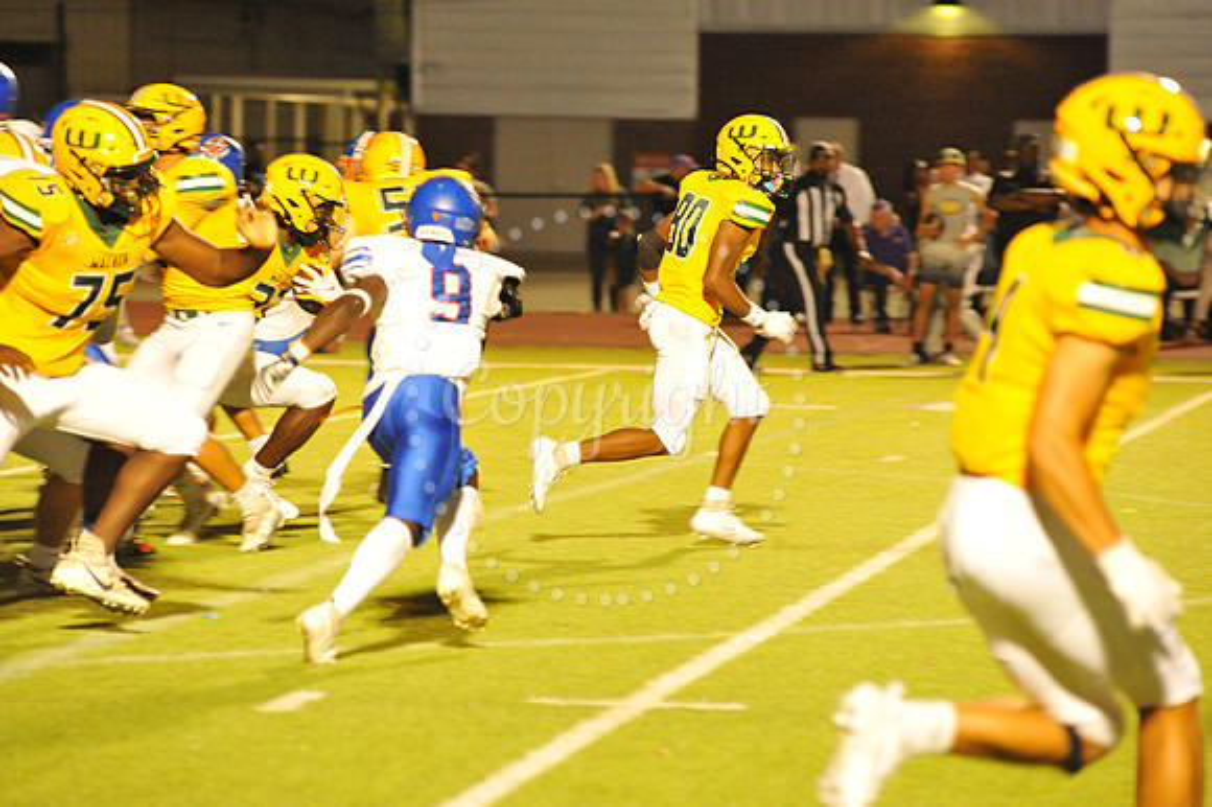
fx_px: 6729
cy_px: 404
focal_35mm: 200
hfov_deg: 10.3
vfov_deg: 6.9
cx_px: 606
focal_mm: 200
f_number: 5.6
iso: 6400
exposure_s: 1/200
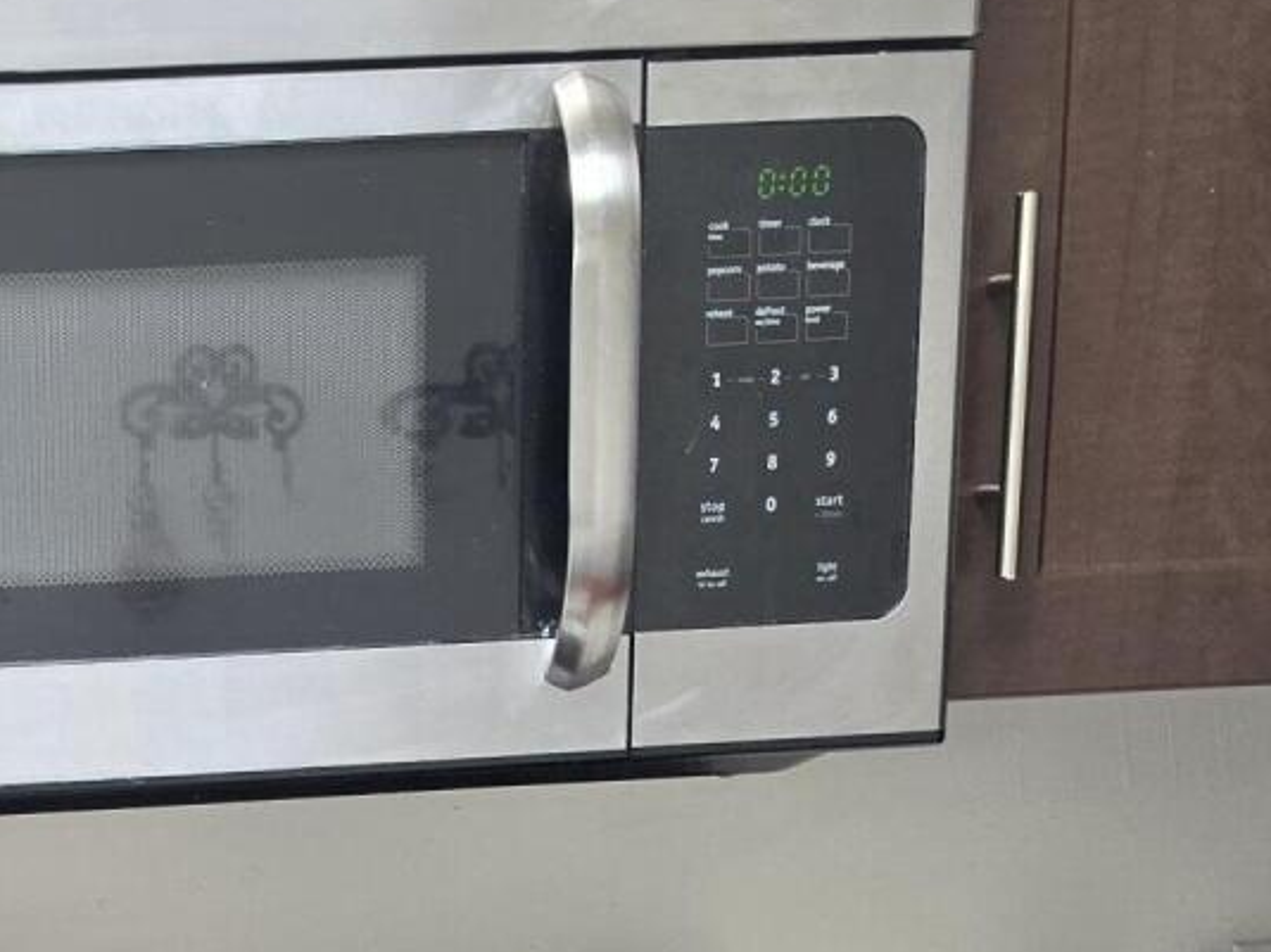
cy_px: 1503
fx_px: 3157
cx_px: -83
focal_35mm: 86
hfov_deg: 21.7
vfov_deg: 15.6
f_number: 1.4
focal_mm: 6.5
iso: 160
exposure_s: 1/120
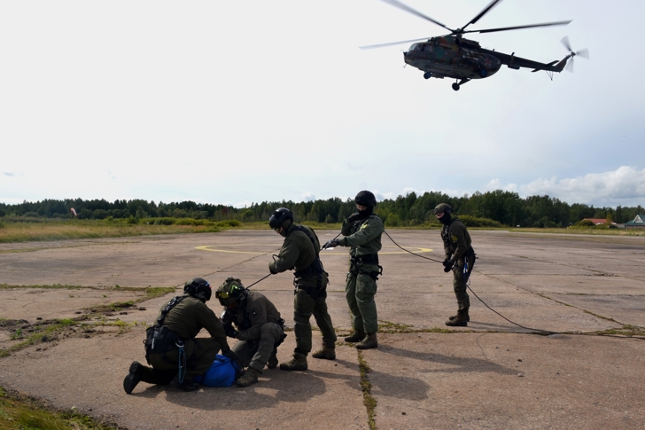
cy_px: 212
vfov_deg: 38.9
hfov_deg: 55.8
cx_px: 319
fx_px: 609
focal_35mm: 34
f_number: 11
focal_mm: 22
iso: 100
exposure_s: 1/200
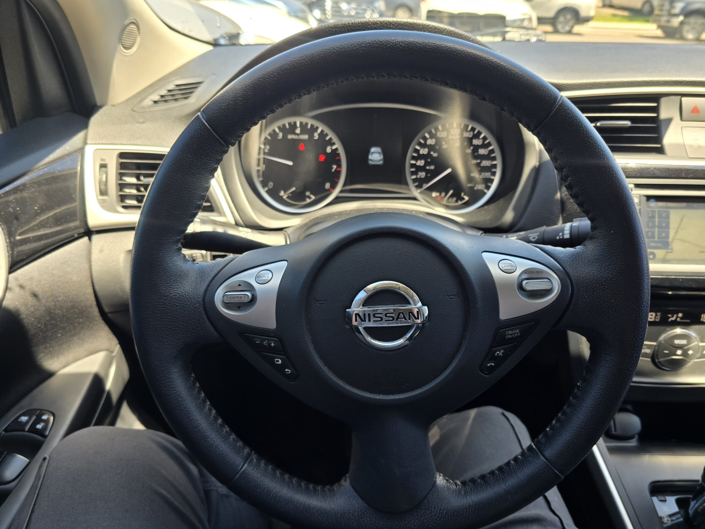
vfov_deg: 58.9
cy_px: 264
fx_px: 468
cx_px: 352
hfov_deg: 73.9
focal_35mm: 23
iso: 40
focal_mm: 6.3
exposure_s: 1/180
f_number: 1.7
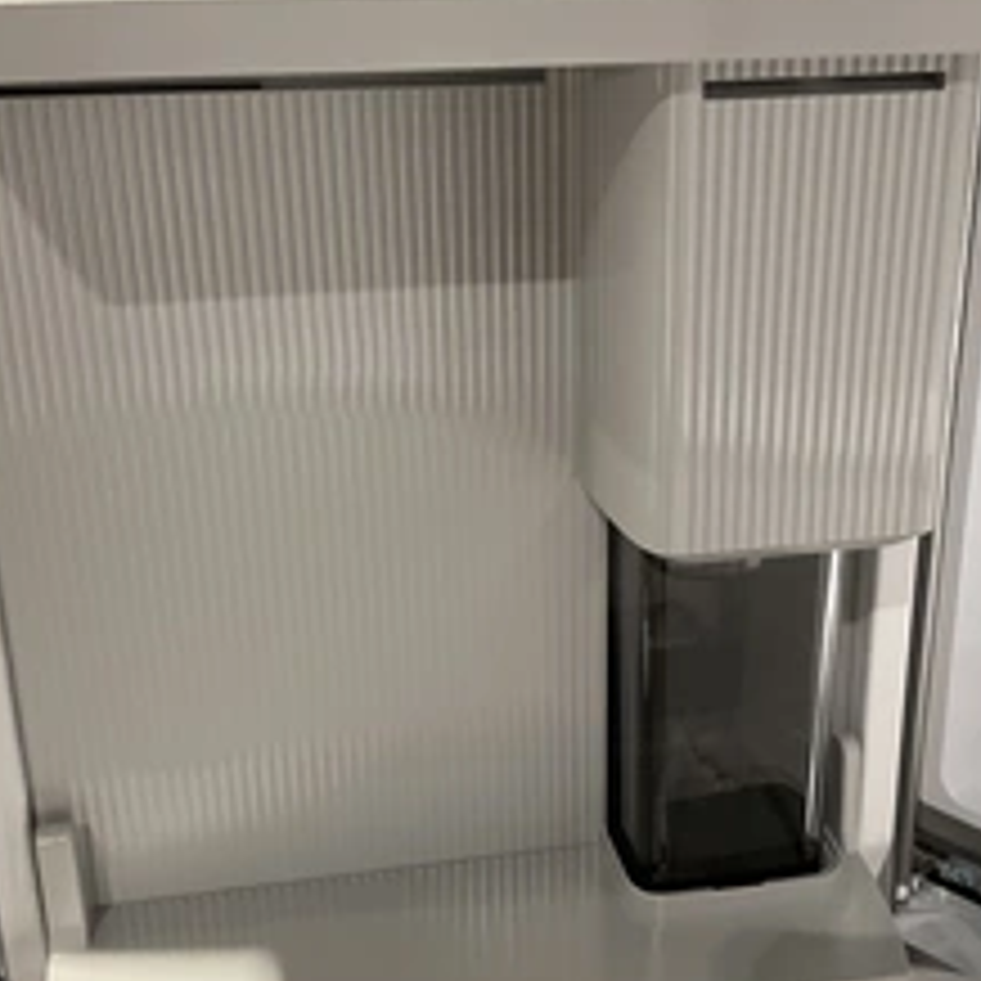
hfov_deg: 36.0
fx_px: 1507
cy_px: 500
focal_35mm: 47
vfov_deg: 36.1
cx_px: 544
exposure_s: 1/60
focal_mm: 3
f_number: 1.8
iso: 100
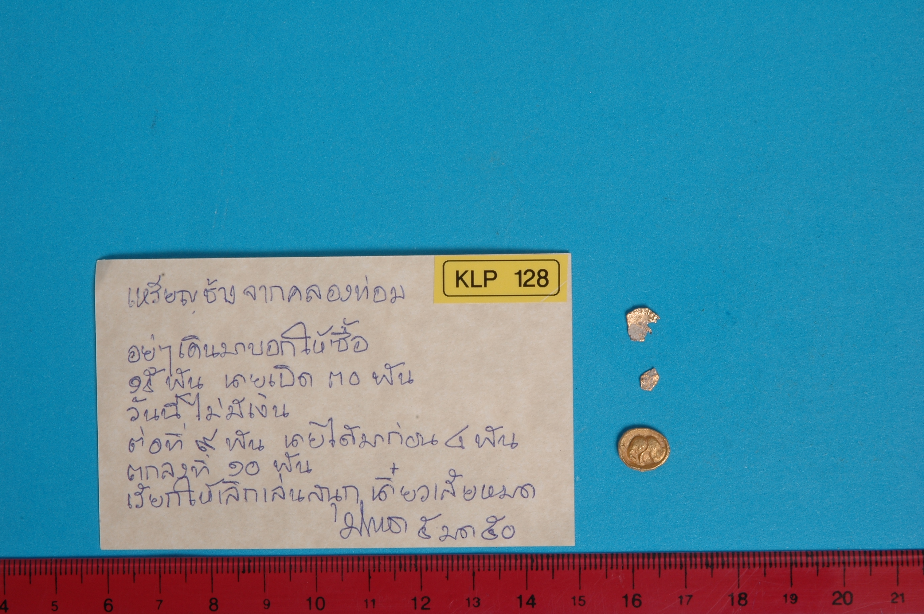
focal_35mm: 105
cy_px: 307
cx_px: 462
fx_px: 2693
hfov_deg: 19.5
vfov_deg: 13.0
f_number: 29
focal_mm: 70
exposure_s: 1/4
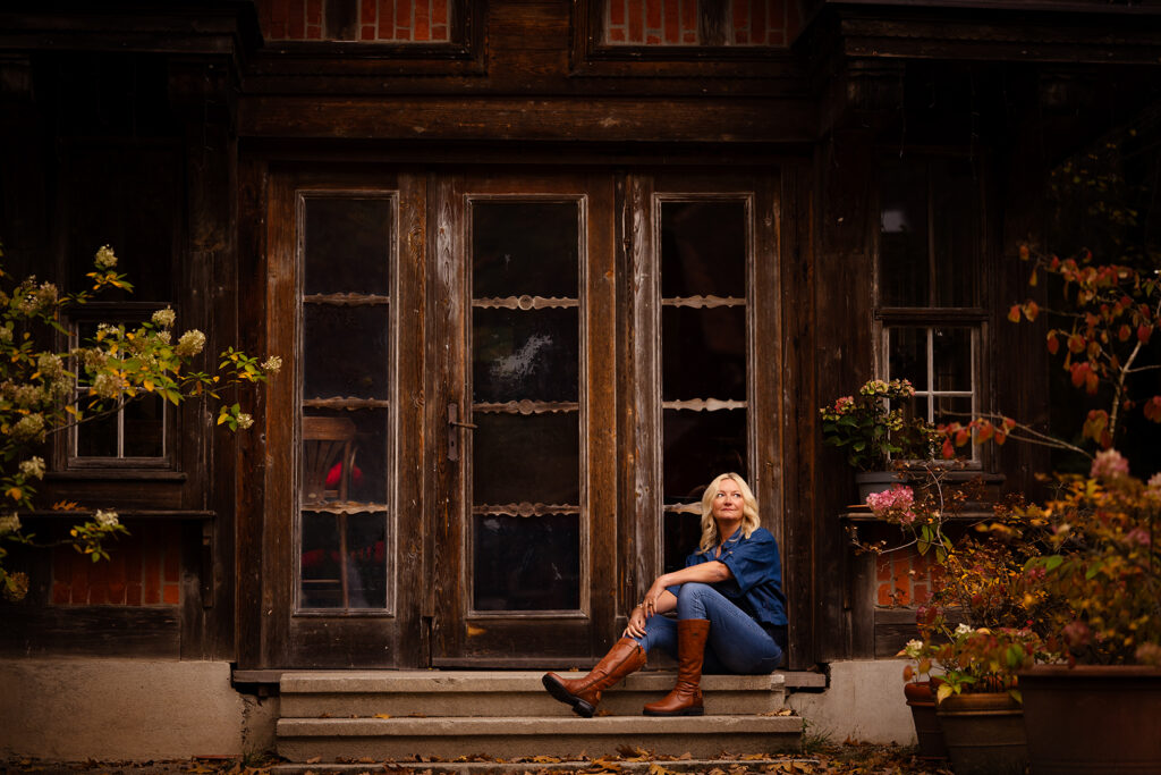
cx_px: 580
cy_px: 388
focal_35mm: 85
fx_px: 2741
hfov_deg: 23.9
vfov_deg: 16.1
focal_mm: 85
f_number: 1.8
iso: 320
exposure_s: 1/400
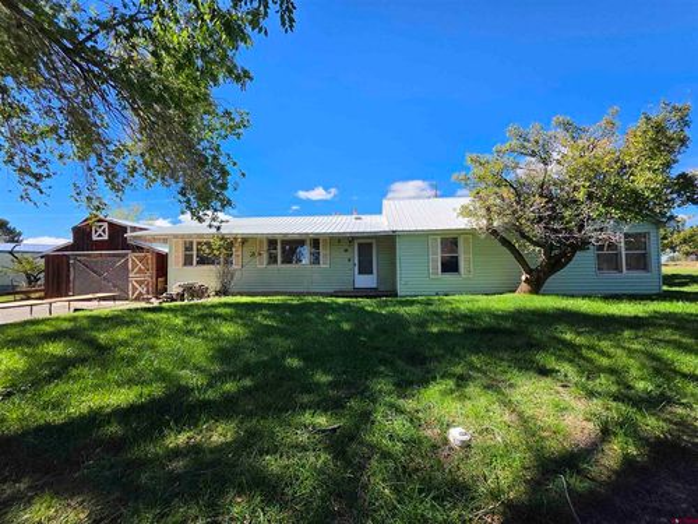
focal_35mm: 13
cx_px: 349
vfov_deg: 89.9
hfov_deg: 106.2
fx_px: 262
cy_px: 262
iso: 32
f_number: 1.9
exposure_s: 1/1636
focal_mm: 2.2
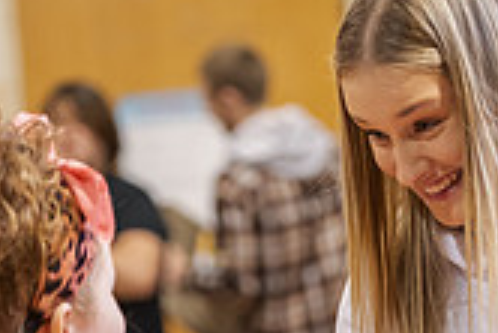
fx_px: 4597
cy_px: 488
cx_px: 387
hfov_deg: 6.2
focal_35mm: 332
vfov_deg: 4.1
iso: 1250
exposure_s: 1/160
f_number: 3.2
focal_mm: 95
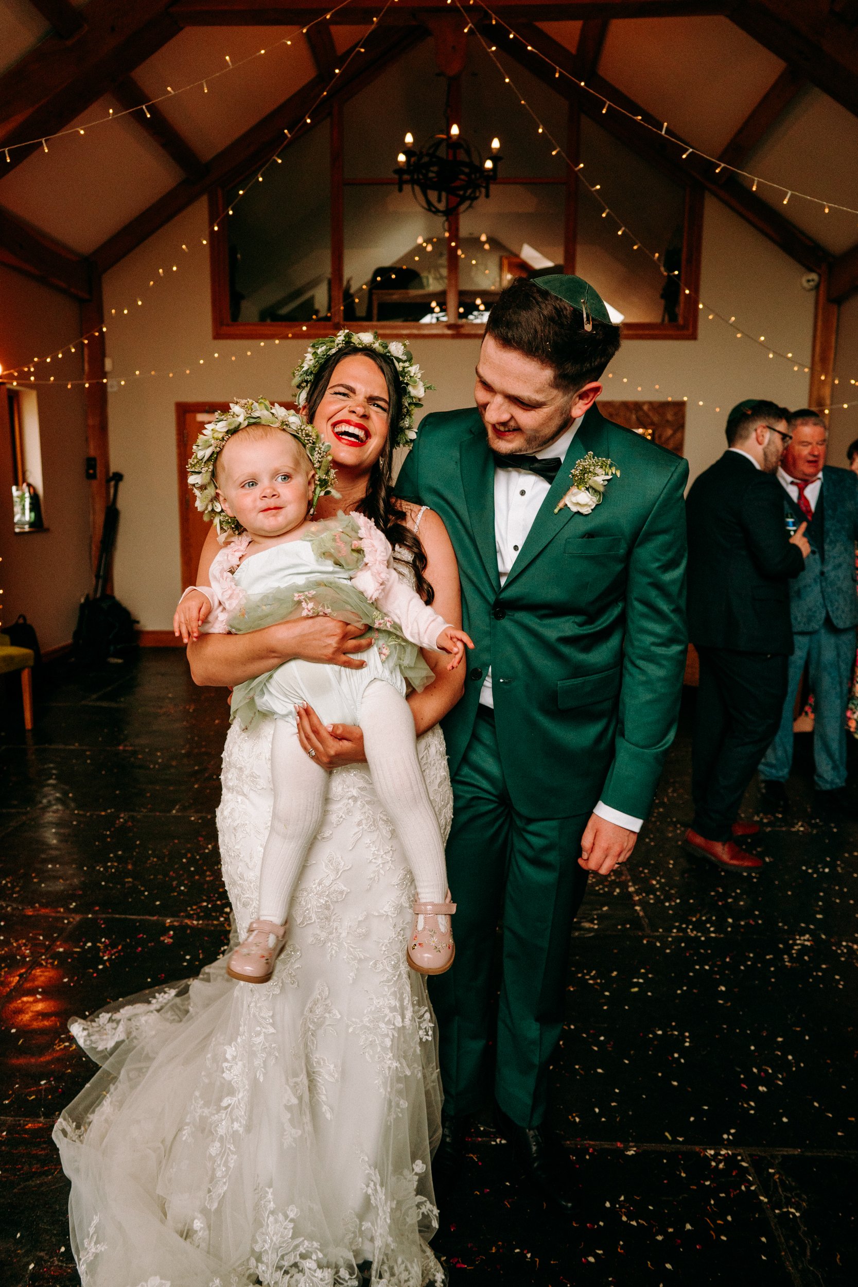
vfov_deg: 71.5
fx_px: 894
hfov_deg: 51.3
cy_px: 644
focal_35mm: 25
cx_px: 429
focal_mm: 25
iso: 1000
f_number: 4
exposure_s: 1/200
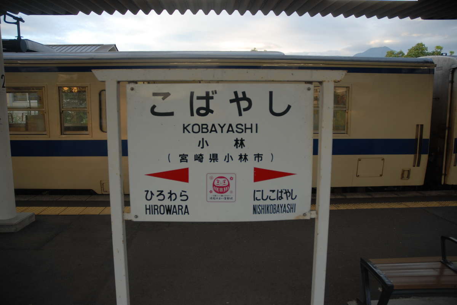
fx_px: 343
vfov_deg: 48.0
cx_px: 228
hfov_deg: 67.3
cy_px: 152
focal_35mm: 27
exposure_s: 1/80
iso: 160
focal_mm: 18
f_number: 3.5
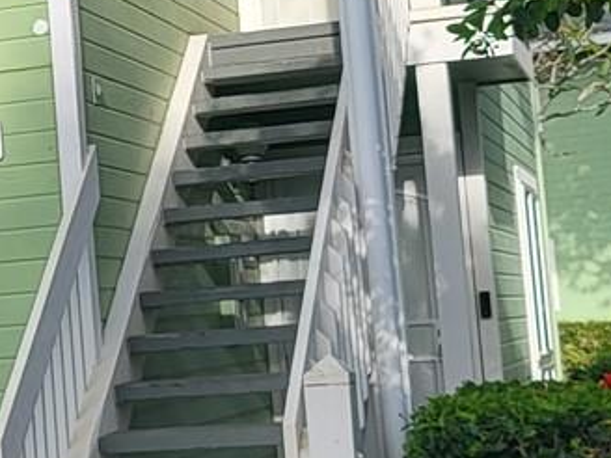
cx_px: -168
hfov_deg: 16.0
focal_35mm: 117
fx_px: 2065
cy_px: 195
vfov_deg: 12.7
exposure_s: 1/1723
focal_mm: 5
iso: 40
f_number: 1.8
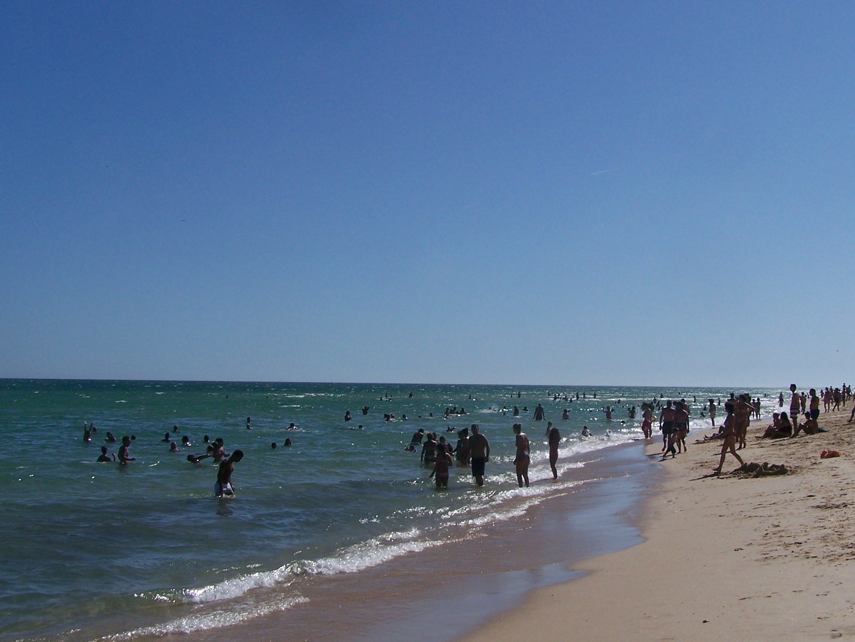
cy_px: 367
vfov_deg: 28.0
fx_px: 1285
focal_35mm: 52
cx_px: 544
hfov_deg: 36.5
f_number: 5.6
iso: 80
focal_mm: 6.3
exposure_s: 1/1600
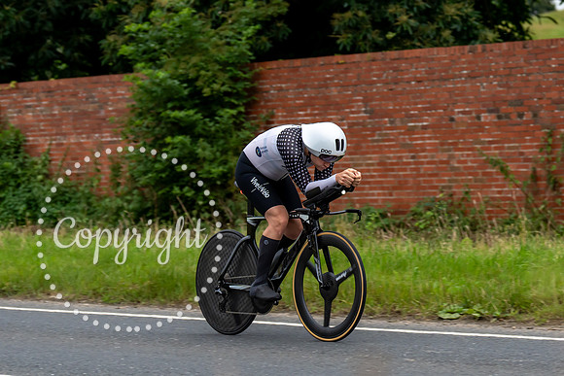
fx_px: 2106
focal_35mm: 134
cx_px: 284
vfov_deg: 10.2
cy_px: 153
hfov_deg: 15.3
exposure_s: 1/640
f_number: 3.2
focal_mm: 80
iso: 1000
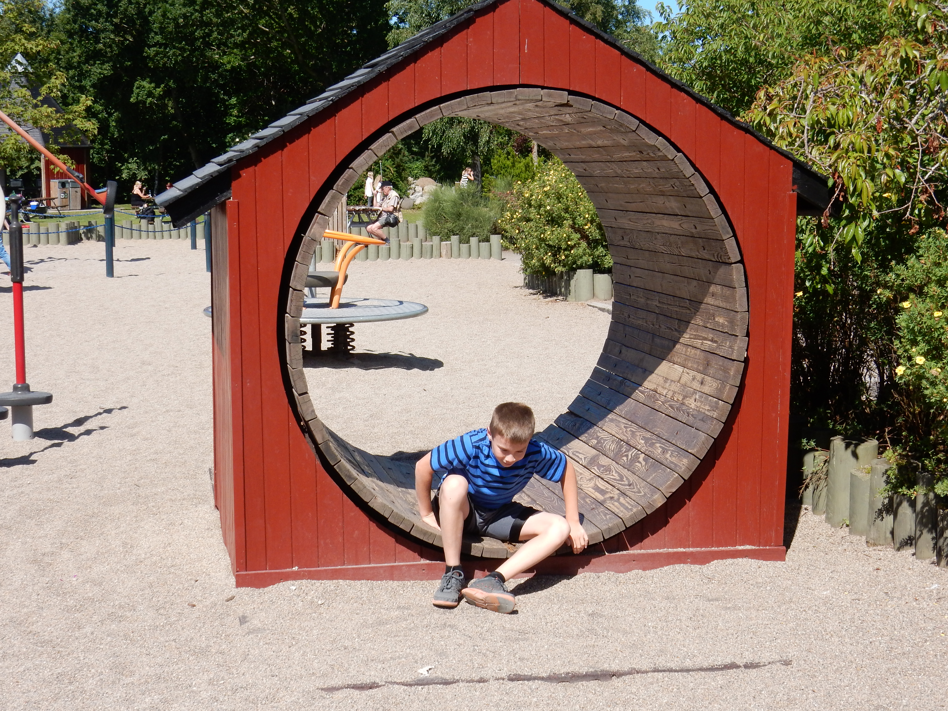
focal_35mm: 60
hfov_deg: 32.2
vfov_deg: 24.4
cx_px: 474
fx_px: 1643
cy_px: 356
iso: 125
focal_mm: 10.7
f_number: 4.5
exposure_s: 1/800
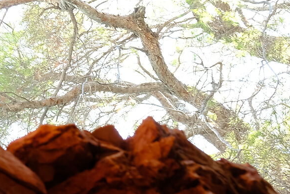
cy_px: -90
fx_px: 1152
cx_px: -247
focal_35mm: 143
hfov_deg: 12.9
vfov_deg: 9.4
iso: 200
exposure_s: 1/25
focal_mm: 23
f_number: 7.1
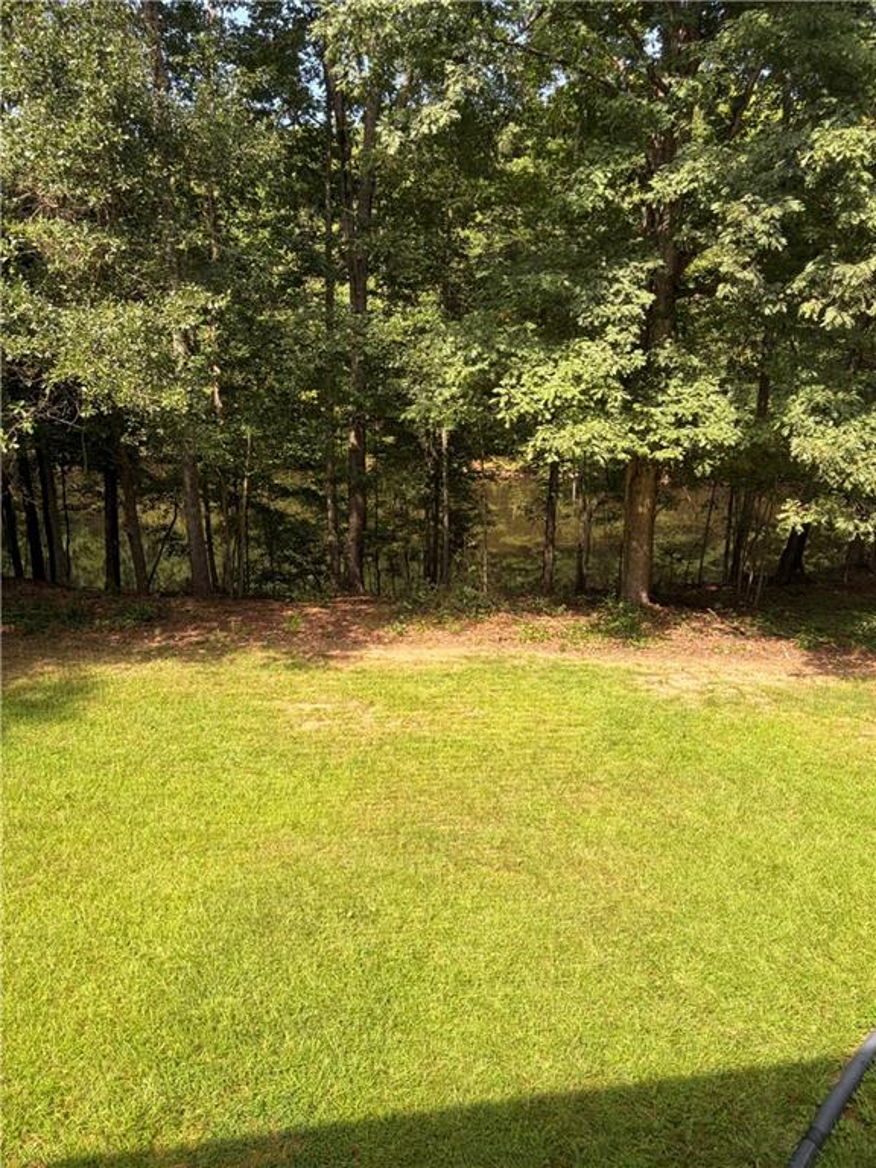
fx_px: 877
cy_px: 584
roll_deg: +0.6
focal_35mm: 26
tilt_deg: -16.3
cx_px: 438
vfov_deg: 67.3
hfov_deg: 53.1
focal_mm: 5.96
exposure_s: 1/667
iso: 50
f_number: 1.6
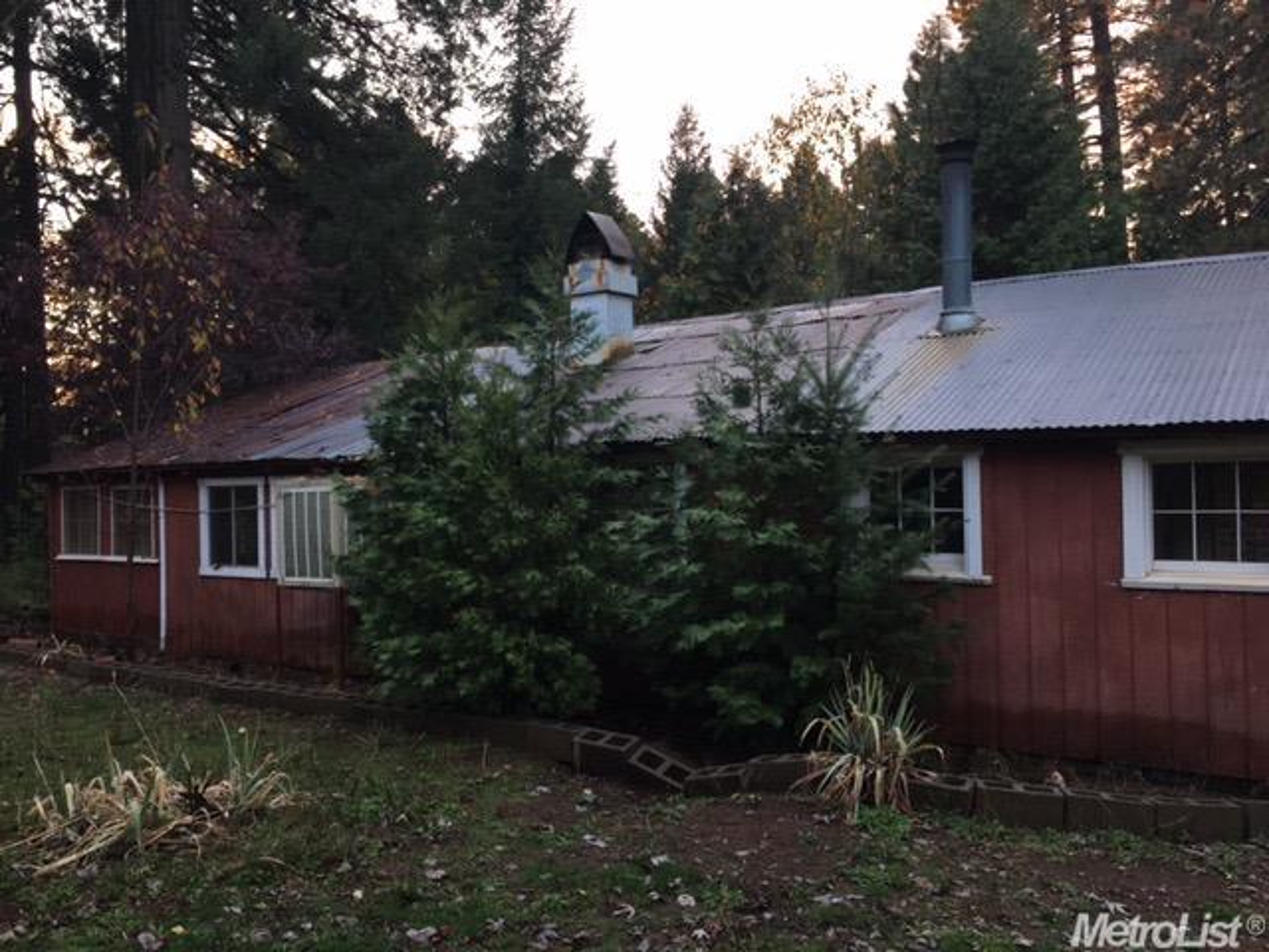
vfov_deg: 48.2
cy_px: 476
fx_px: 1063
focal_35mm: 29
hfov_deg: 61.7
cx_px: 634
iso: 32
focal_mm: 4.15
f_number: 2.2
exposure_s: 1/30
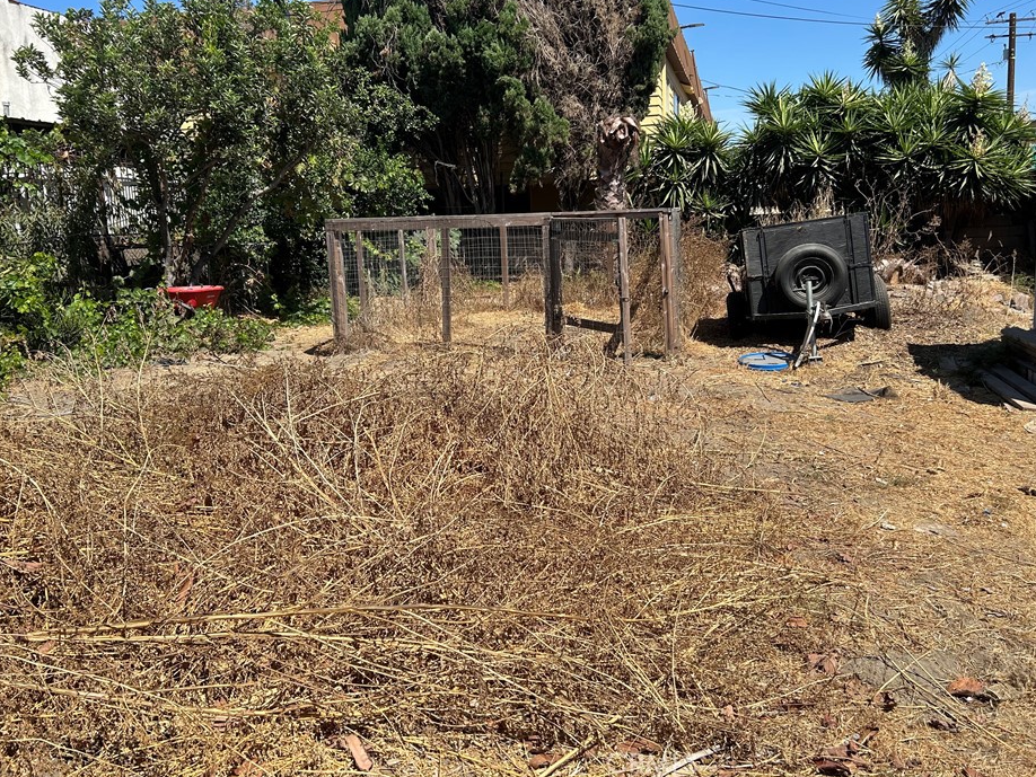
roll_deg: +3.0
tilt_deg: -9.2
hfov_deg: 61.6
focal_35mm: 29
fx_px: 868
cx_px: 536
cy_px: 346
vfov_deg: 48.2
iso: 50
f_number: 1.5
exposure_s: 1/3257
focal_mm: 5.7
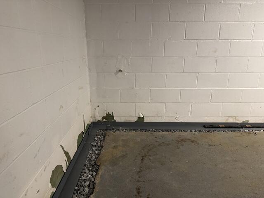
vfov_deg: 56.8
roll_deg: -0.2
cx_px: 132
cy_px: 99
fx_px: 183
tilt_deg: -16.2
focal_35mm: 24
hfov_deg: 71.6
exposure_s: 1/60
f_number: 1.78
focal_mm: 6.76
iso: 500
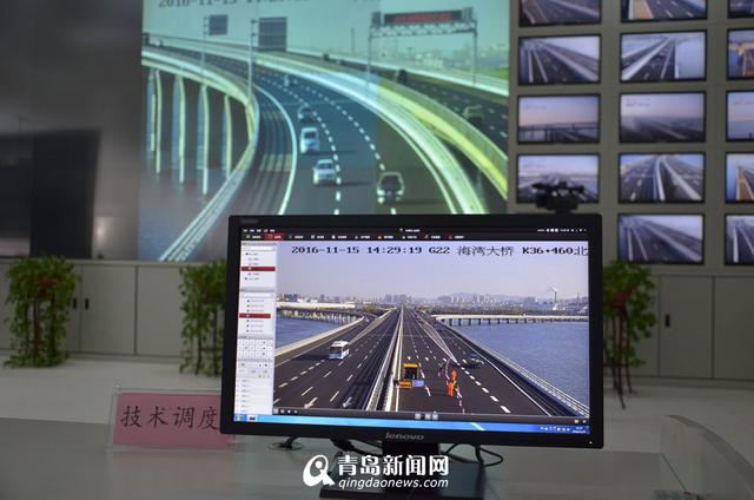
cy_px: 250
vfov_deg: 35.3
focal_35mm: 38
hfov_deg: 51.4
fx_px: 784
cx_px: 377
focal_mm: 25
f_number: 5
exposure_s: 1/125
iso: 1000
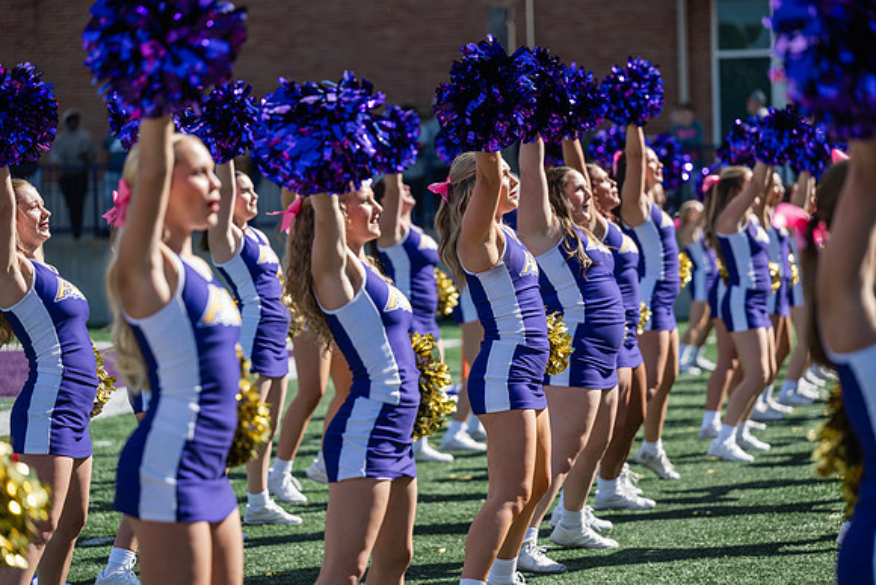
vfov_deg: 11.0
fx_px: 3042
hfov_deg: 16.4
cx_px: 438
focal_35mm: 125
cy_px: 292
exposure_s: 1/640
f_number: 3.2
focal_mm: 125
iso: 80
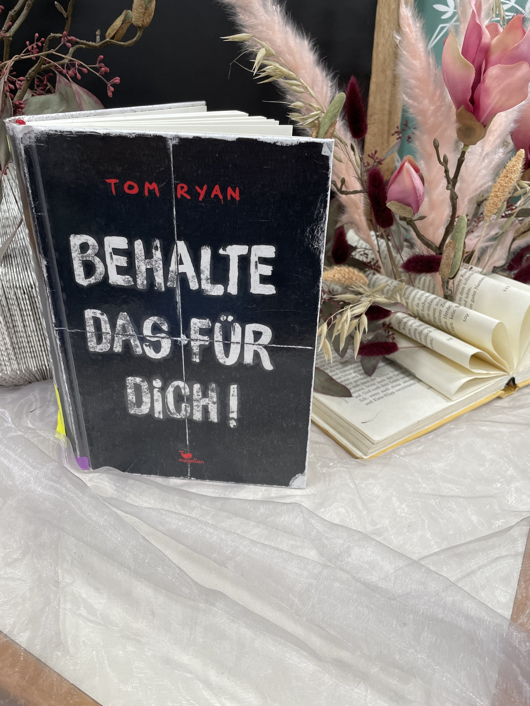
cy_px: 353
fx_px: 531
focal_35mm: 26
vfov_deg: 67.3
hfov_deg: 53.1
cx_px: 265
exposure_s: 1/118
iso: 100
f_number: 1.6
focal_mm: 4.2
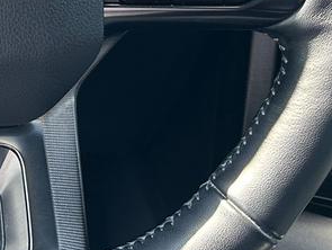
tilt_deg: -24.3
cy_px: -154
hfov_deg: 16.3
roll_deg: +2.4
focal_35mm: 104
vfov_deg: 13.2
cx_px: -243
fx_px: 999
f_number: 1.78
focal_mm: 6.86
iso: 100
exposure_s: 1/156
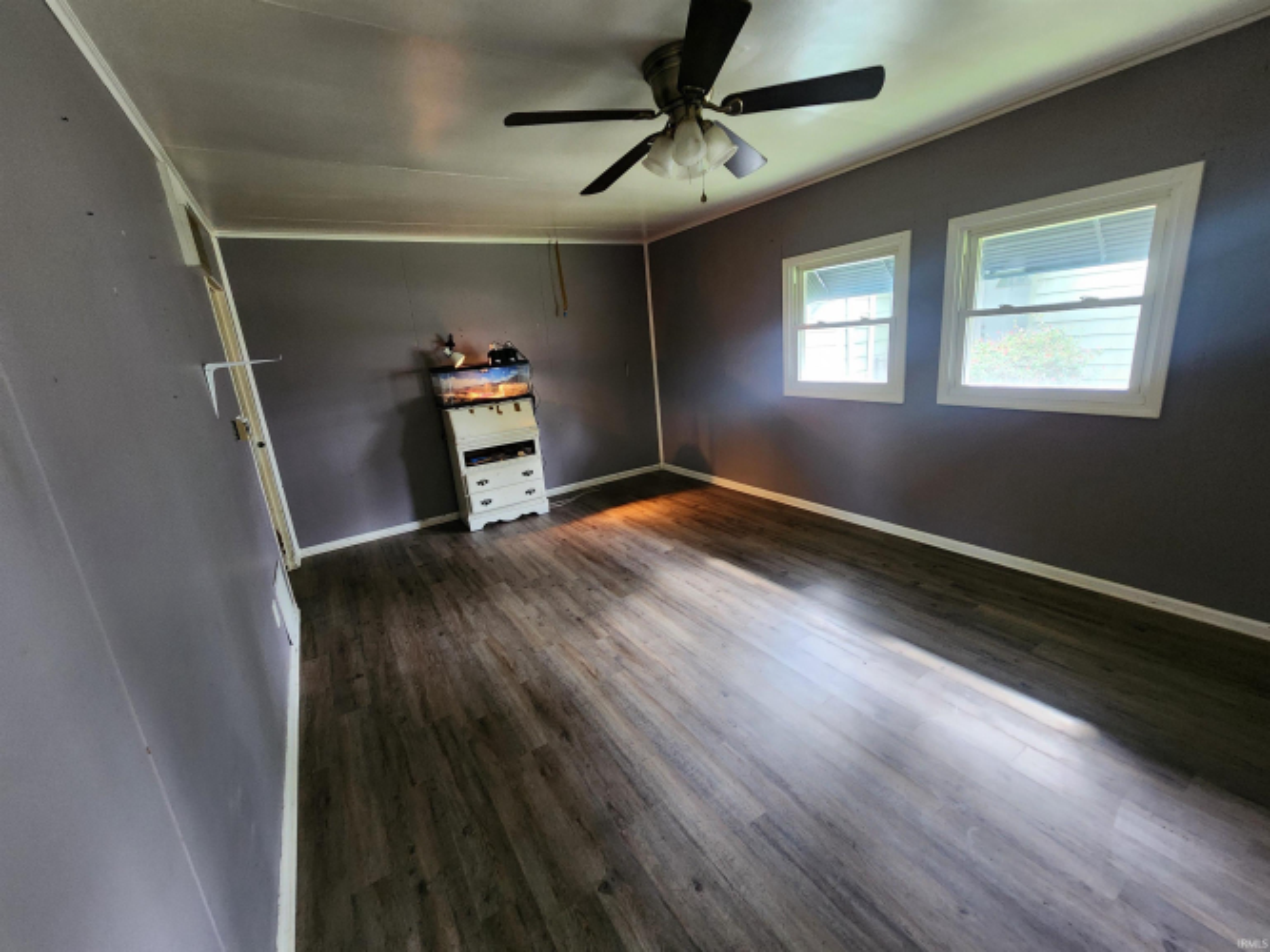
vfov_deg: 89.9
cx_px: 635
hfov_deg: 106.2
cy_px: 476
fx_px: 477
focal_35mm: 13
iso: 500
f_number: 2.2
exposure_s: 1/30
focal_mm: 2.2
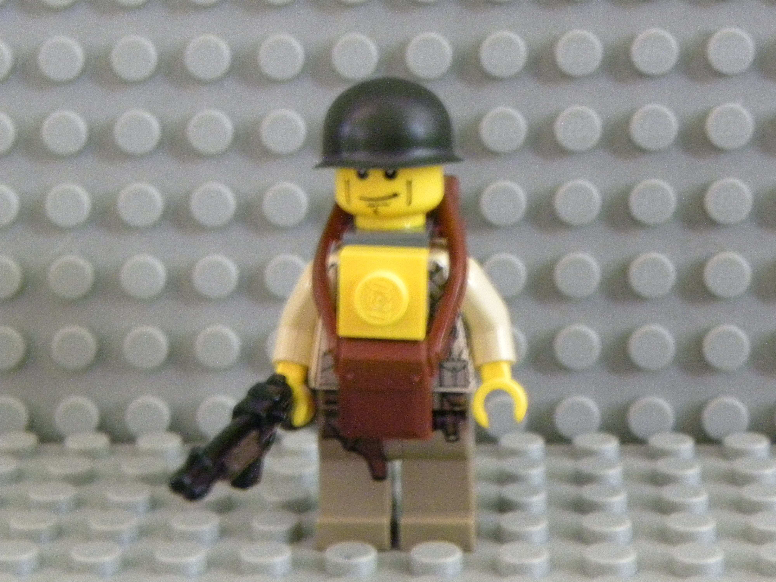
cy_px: 291
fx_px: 1905
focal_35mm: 85
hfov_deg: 23.0
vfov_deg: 17.4
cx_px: 388
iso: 800
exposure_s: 1/4.5
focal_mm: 15.1
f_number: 4.5
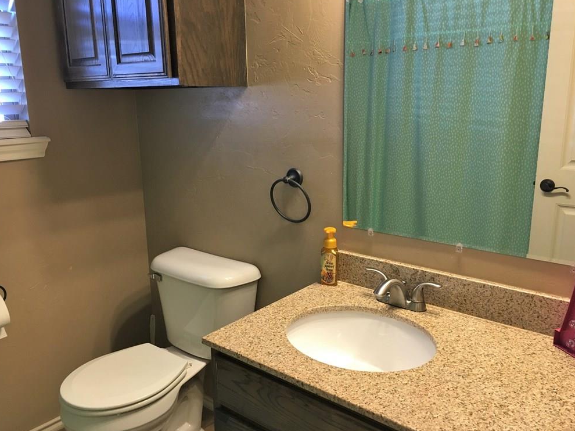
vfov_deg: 46.8
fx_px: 498
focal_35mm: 30
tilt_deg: -12.0
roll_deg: +1.0
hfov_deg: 60.0
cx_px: 290
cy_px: 217
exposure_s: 1/30
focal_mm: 4.15
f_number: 2.2
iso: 100
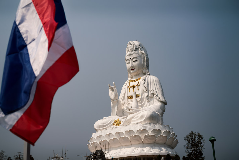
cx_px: 120
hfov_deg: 39.6
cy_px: 80
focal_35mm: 50
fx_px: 332
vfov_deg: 27.0
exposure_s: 1/800
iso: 100
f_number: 8
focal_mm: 50
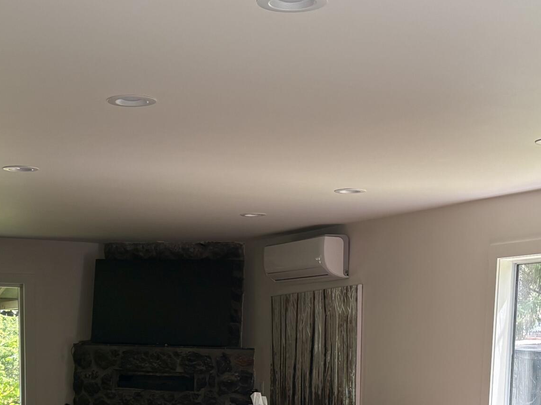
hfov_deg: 28.5
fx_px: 1063
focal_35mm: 68
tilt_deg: -8.6
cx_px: 214
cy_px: 446
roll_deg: +0.0
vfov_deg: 20.6
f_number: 1.6
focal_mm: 5.96
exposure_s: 1/135
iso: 50
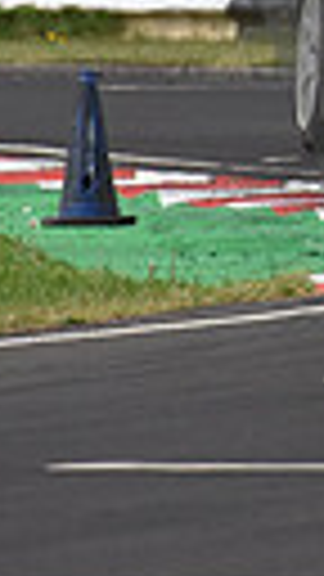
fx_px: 28989
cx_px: 1161
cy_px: -83
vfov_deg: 1.1
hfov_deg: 0.6
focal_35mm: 1898
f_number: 8
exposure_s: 1/1000
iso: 1600
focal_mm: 400
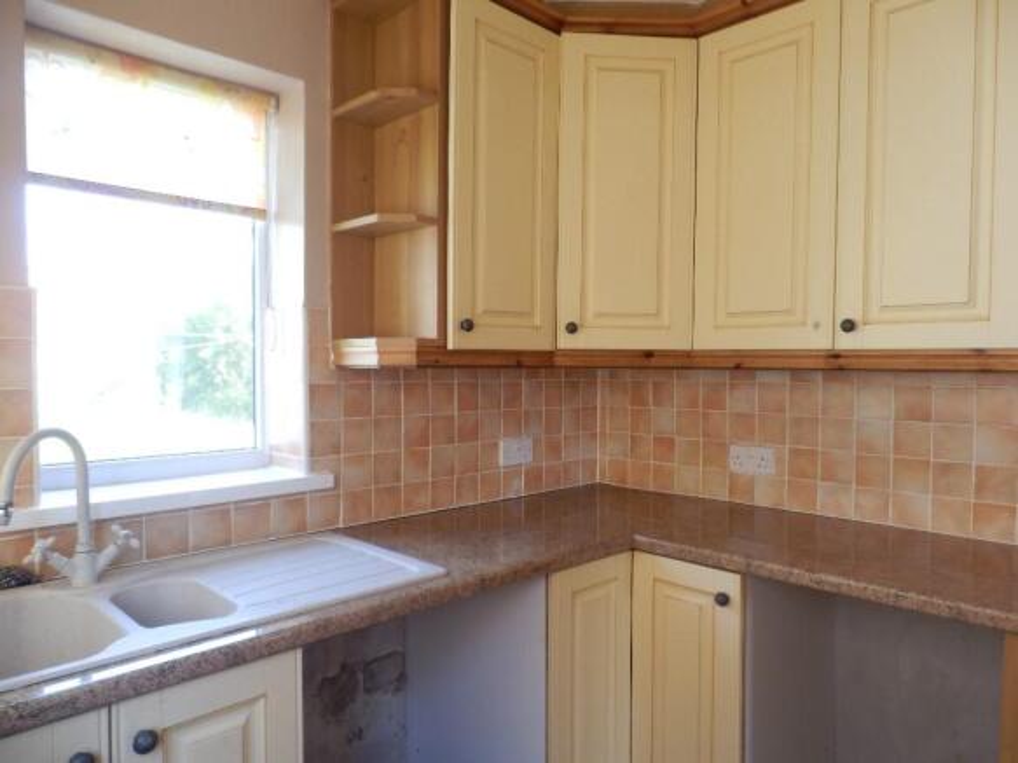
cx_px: 509
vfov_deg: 56.8
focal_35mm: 24
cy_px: 382
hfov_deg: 71.6
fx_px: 706
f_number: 3
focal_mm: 4.2
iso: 100
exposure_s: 1/30
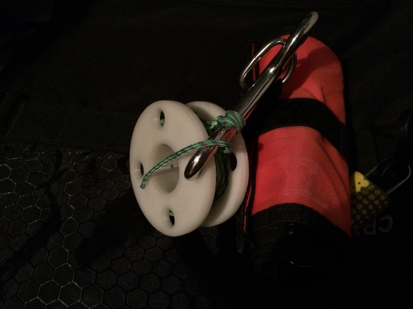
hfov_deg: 61.7
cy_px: 154
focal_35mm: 29
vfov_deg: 48.2
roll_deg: -0.1
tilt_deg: -43.6
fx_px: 346
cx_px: 206
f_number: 2.2
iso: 640
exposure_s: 1/15
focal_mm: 4.15
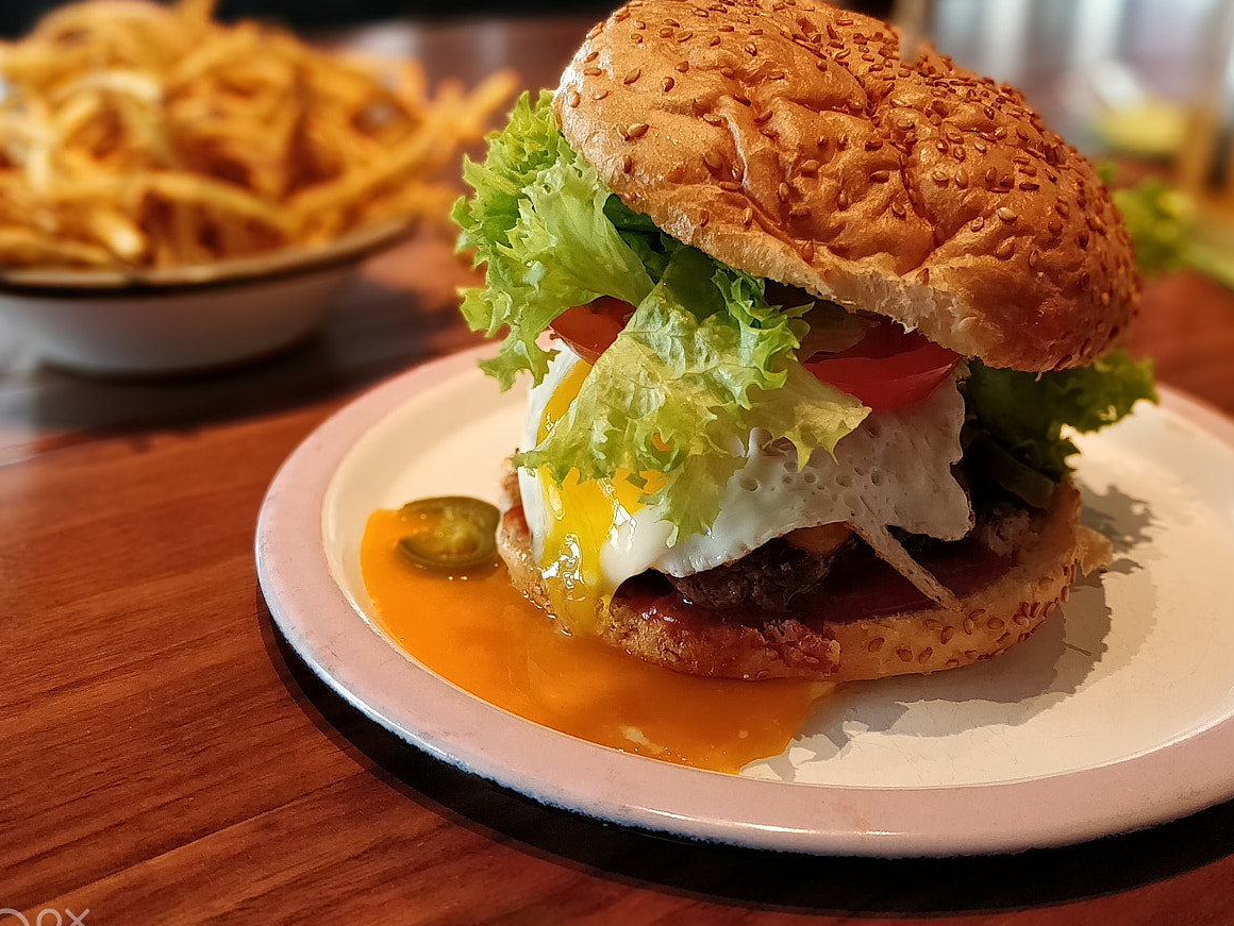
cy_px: 434
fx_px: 1427
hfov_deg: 46.7
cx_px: 677
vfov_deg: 36.0
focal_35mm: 40
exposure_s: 1/50
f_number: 1.7
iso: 400
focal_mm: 4.1
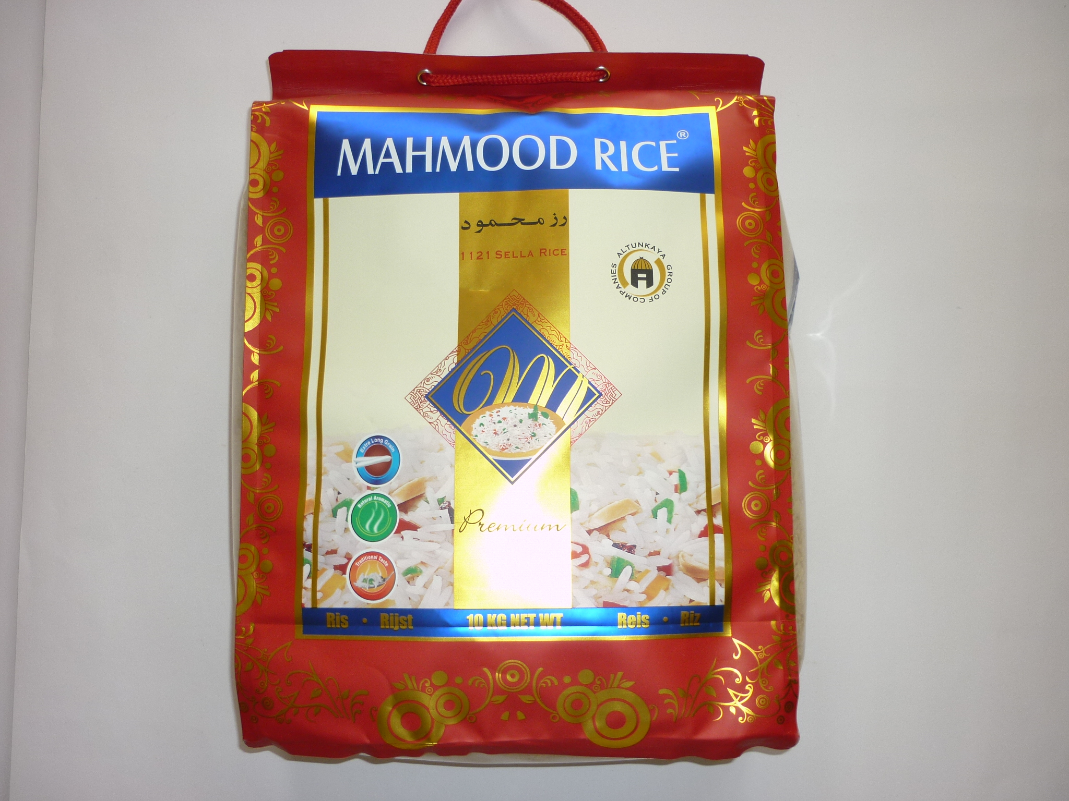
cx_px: 534
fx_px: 1019
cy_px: 400
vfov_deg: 42.9
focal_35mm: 33
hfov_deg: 55.4
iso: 100
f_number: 2.8
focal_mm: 5.5
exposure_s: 1/30
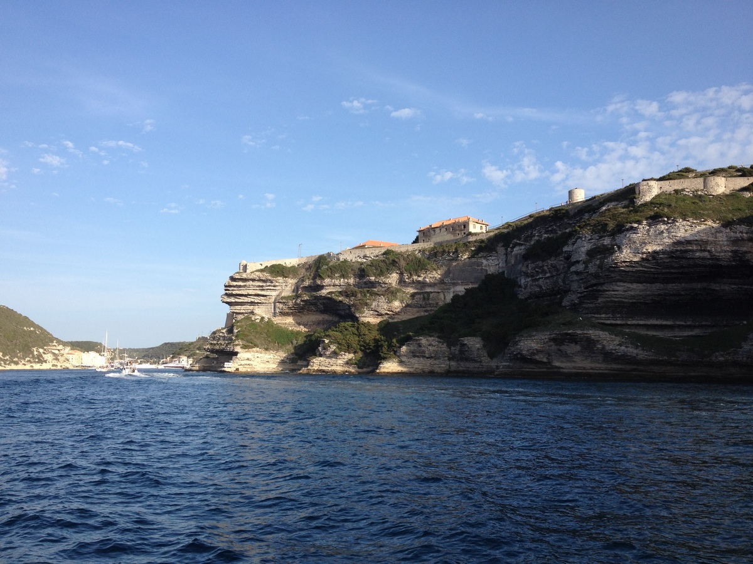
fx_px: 761
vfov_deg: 40.7
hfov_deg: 52.6
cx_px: 376
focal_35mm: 35
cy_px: 282
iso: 64
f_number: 2.4
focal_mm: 4.28
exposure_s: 1/1151
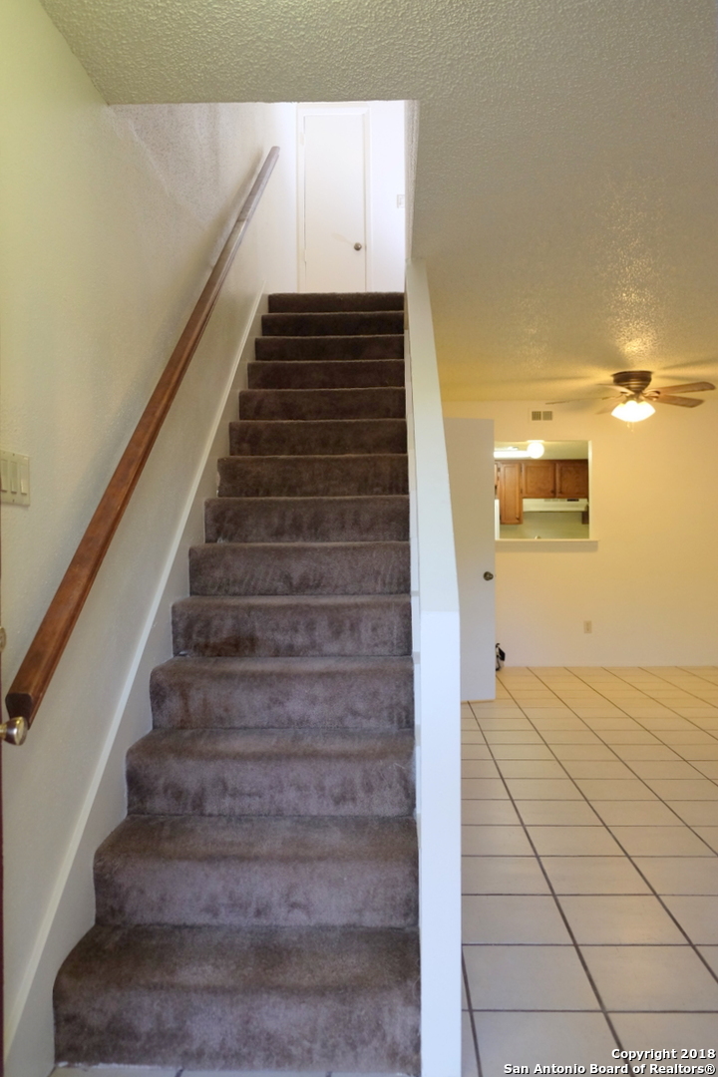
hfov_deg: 47.9
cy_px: 538
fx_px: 808
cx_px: 359
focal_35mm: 27
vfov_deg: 67.4
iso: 1600
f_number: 3.2
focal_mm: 18
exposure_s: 1/180
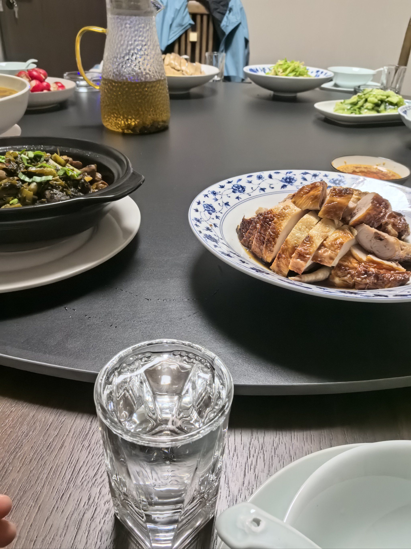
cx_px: 206
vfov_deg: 65.3
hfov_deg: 51.4
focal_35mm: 27
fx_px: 427
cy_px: 274
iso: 640
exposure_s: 1/100
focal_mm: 5.75
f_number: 4
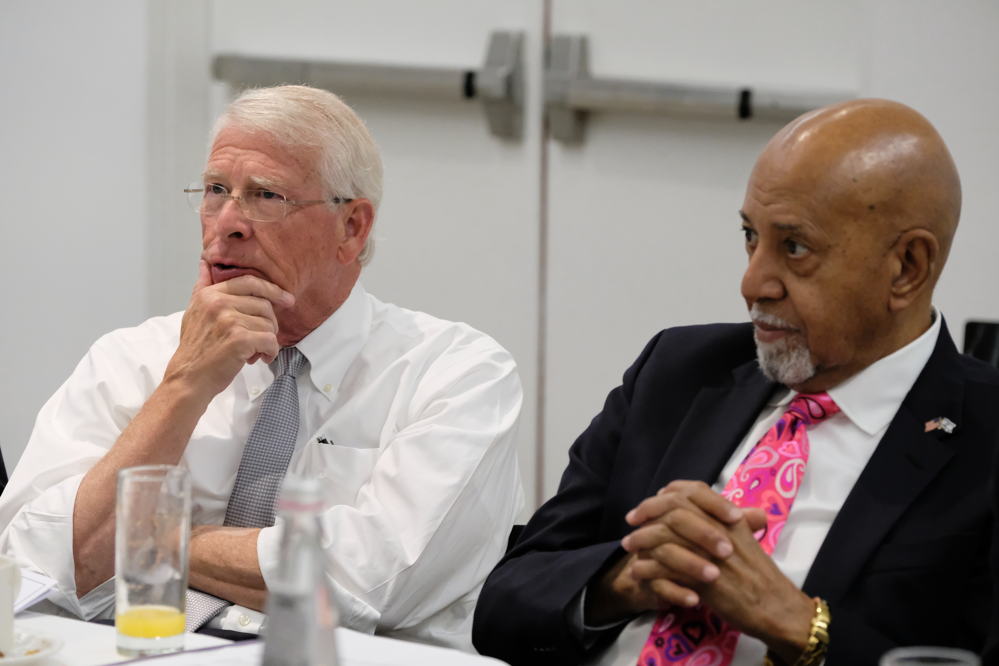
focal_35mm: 147
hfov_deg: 14.0
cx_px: 500
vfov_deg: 9.3
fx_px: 4079
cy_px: 333
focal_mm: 98.2
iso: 6400
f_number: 4
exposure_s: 1/110
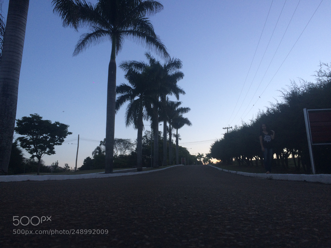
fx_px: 277
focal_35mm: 29
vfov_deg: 48.2
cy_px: 124
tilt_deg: +13.3
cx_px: 166
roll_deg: +2.2
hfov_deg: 61.7
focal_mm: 4.15
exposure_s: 1/120
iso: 50
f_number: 2.2
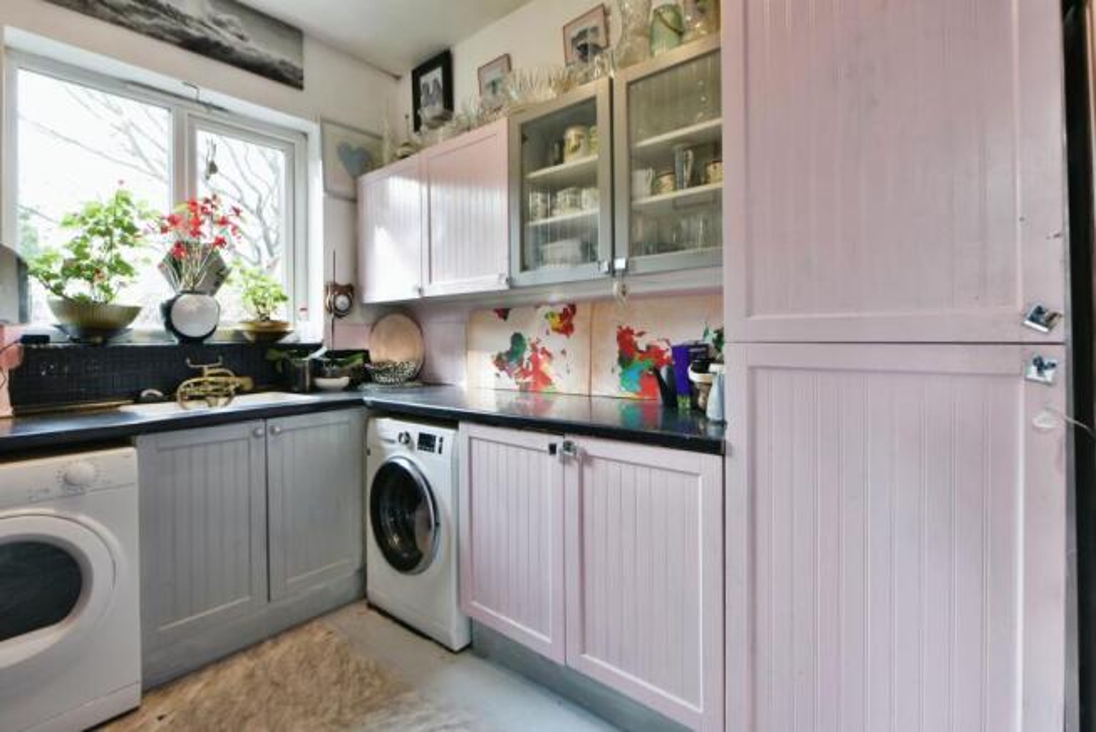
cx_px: 548
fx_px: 518
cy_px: 366
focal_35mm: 17
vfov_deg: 70.5
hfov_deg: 93.2
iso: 800
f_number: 8
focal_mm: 17
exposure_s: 1/60
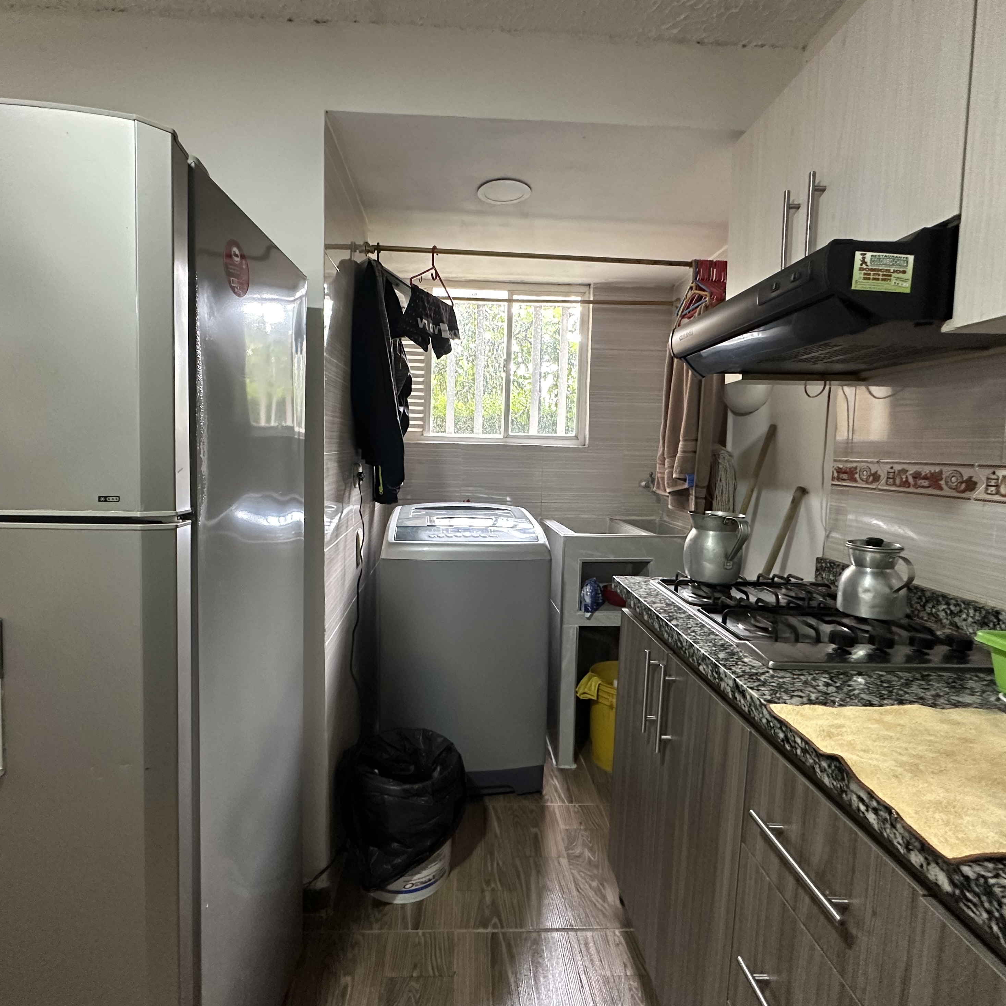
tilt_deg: -4.7
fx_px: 559
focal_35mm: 17
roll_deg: -1.5
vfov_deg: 84.0
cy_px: 497
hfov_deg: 83.9
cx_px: 474
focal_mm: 2.22
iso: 500
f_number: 2.2
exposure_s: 1/60
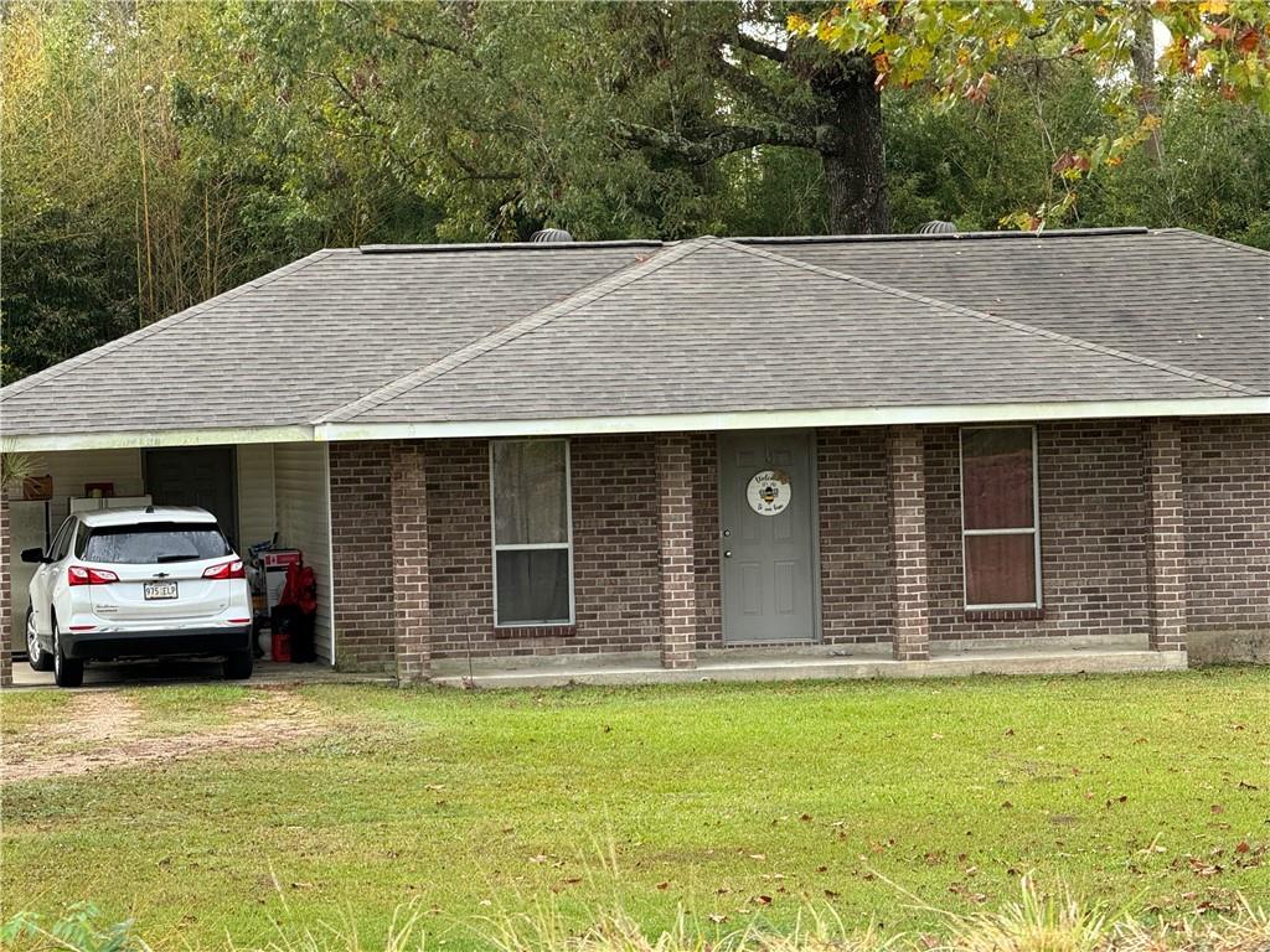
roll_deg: +2.1
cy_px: 476
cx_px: 635
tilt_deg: -0.3
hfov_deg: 16.4
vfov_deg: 12.3
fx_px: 4403
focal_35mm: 120
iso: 100
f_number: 2.8
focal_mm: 15.66
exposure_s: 1/99
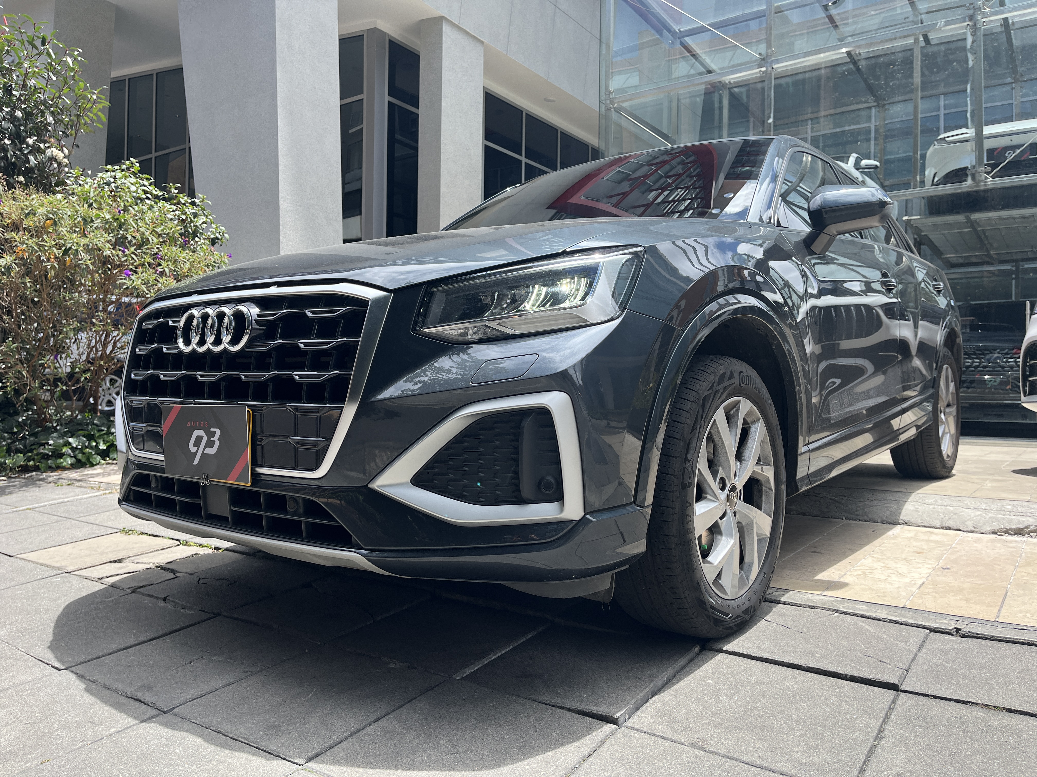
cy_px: 388
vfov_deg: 53.1
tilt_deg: +0.4
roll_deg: -0.5
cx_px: 518
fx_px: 779
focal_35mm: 26
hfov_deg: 67.3
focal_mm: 5.1
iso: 50
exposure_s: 1/1339
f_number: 1.6
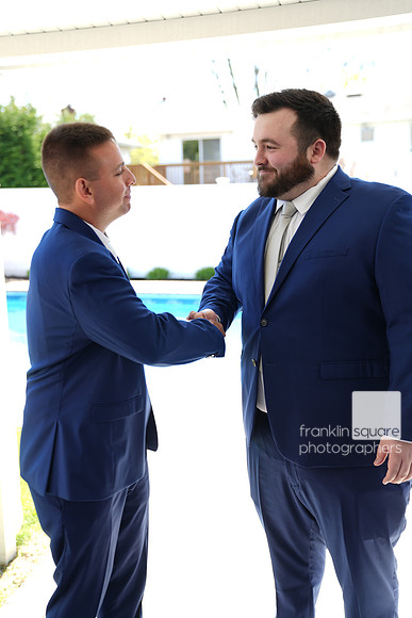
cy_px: 309
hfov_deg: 34.2
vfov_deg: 49.5
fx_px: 669
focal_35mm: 39
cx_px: 206
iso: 50
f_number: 2.8
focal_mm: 39
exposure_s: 1/100
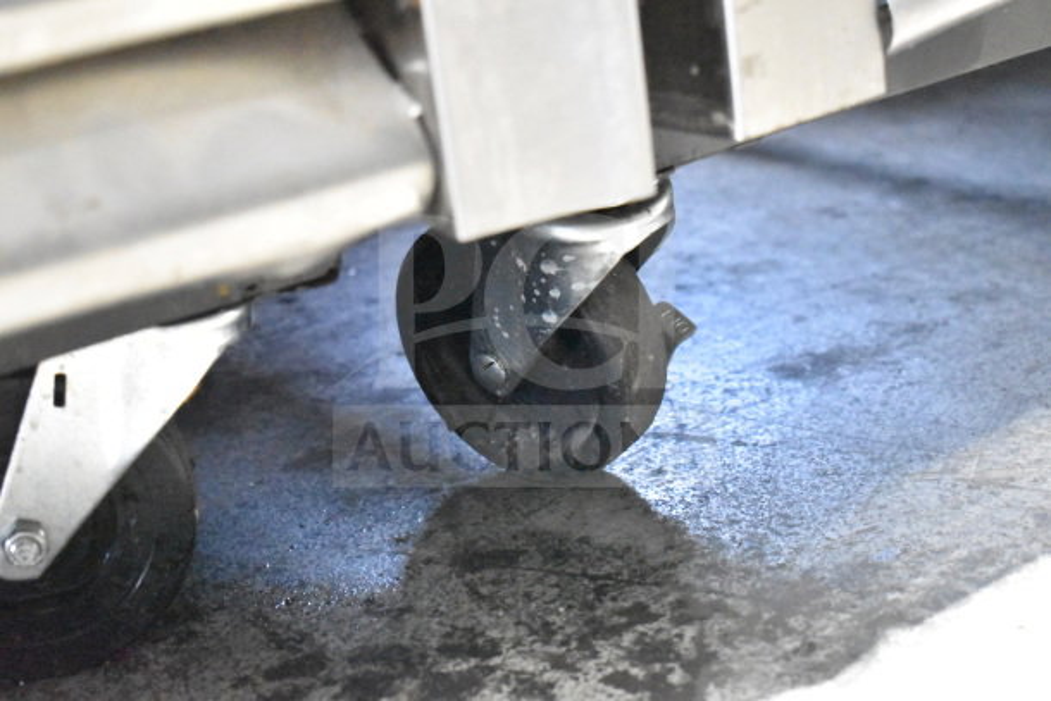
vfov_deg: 20.2
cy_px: 350
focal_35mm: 68
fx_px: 1971
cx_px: 526
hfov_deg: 29.9
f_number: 5
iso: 20000
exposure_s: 1/80
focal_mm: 45
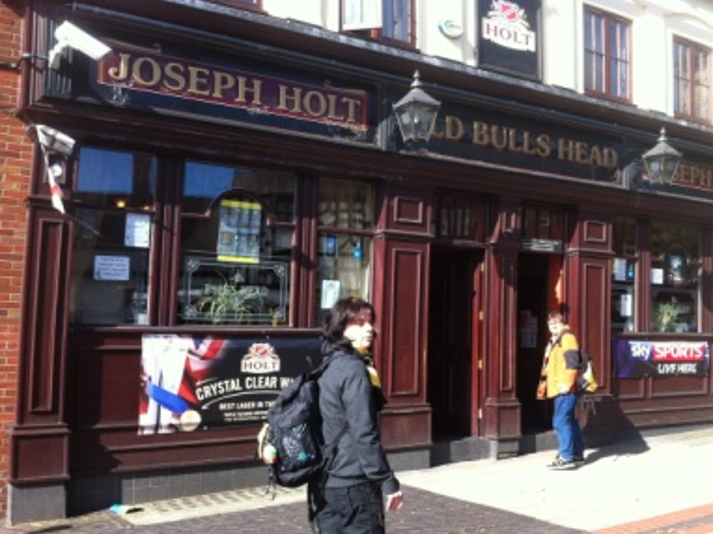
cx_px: 411
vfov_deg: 35.1
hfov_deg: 45.7
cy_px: 300
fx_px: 844
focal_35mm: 41
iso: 80
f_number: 2.8
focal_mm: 3.85
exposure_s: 1/392
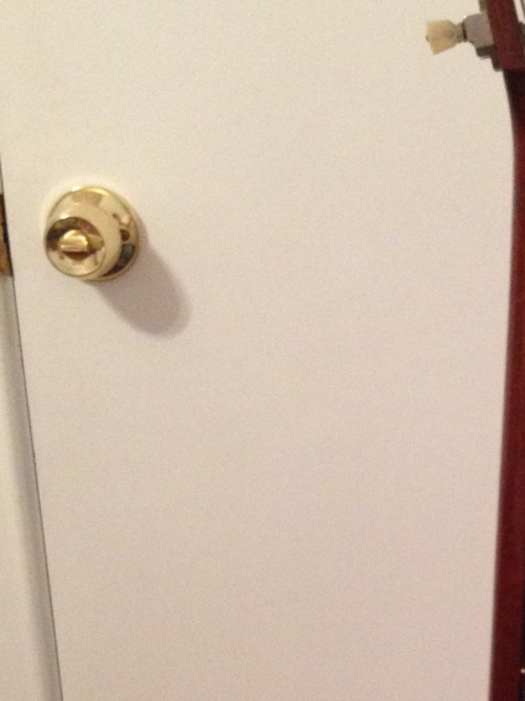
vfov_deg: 19.2
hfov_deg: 14.4
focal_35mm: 99
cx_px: 657
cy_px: 711
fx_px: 2003
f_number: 2.4
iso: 250
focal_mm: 4.28
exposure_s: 1/20
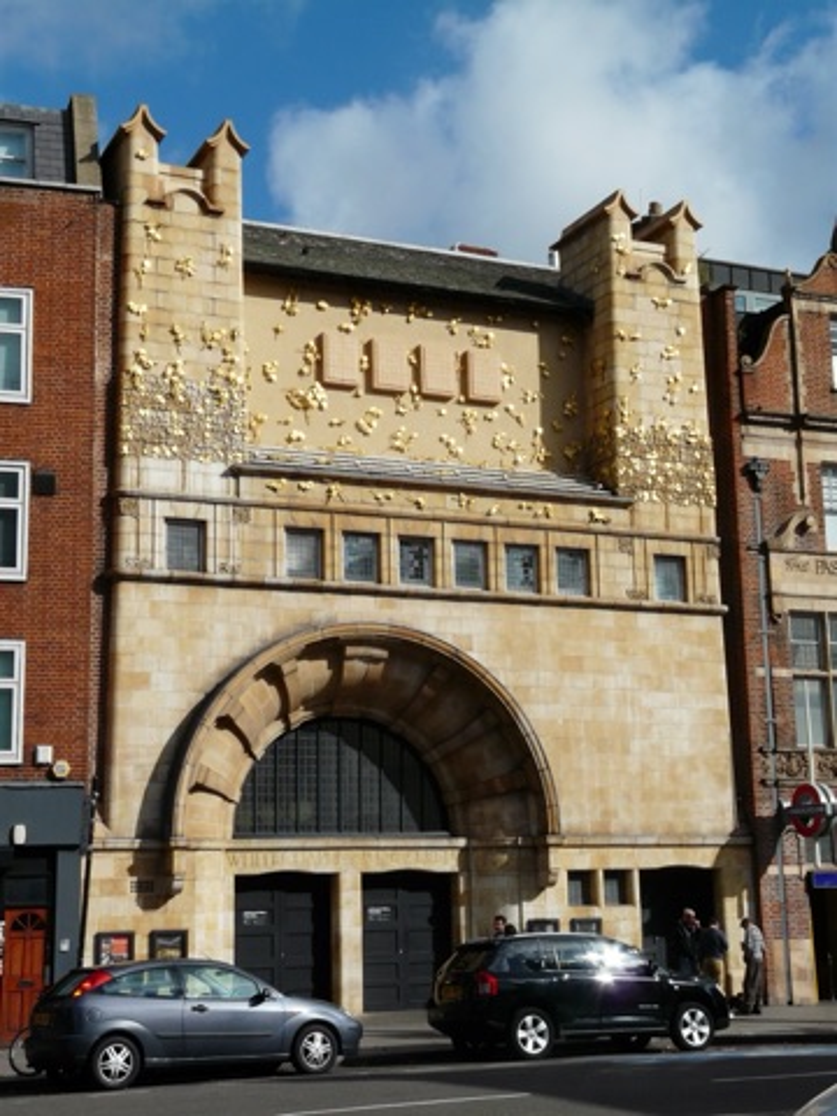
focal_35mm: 53
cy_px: 558
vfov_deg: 36.2
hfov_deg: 27.5
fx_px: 1709
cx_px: 418
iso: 100
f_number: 7.1
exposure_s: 1/500
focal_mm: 8.8
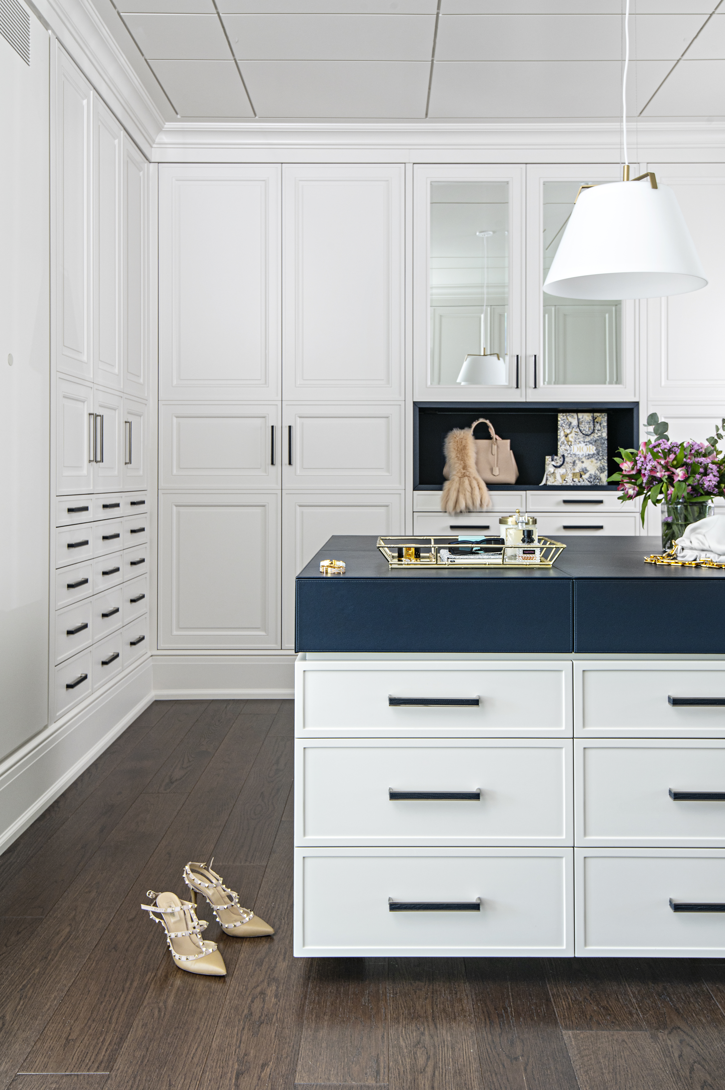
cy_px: 545
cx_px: 362
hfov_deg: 44.9
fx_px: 877
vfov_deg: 63.7
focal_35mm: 29
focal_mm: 29
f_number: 10
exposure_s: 1/4
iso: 400
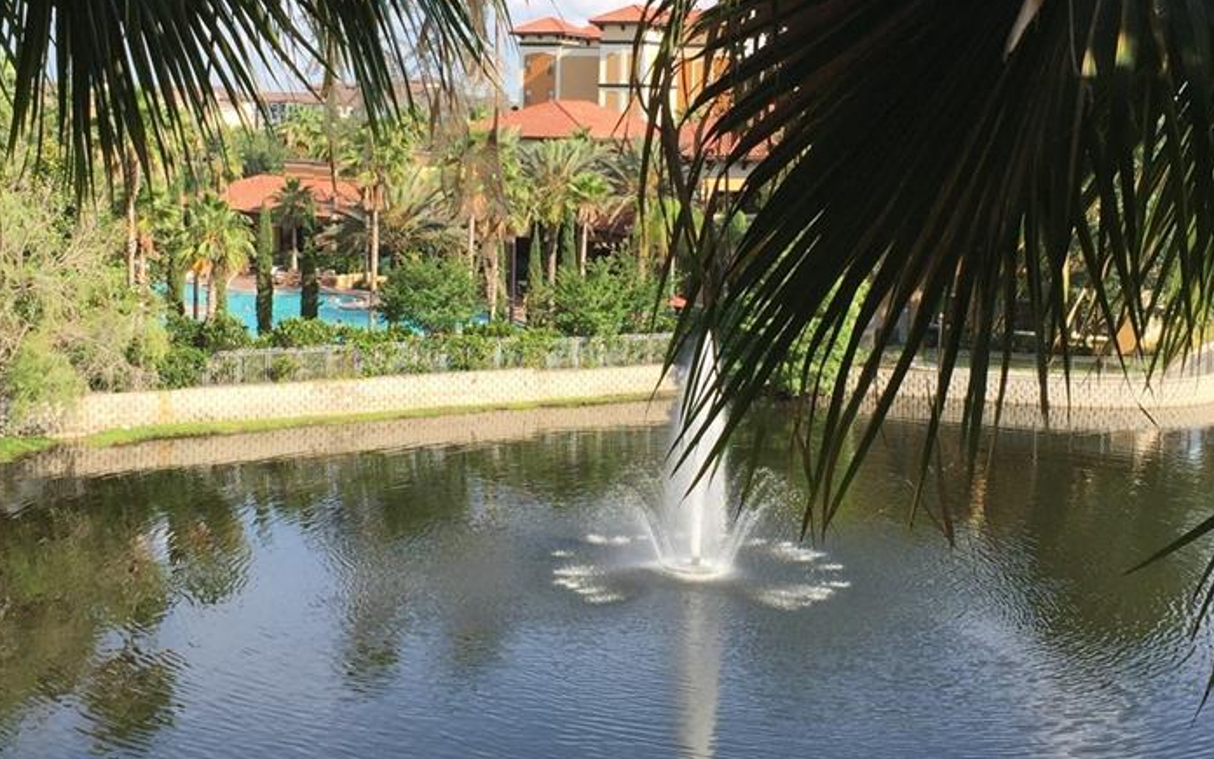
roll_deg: -0.9
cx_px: 583
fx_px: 1754
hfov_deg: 38.2
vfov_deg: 24.3
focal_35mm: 53
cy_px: 243
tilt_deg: -3.0
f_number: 2.2
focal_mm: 4.15
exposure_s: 1/879
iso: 32
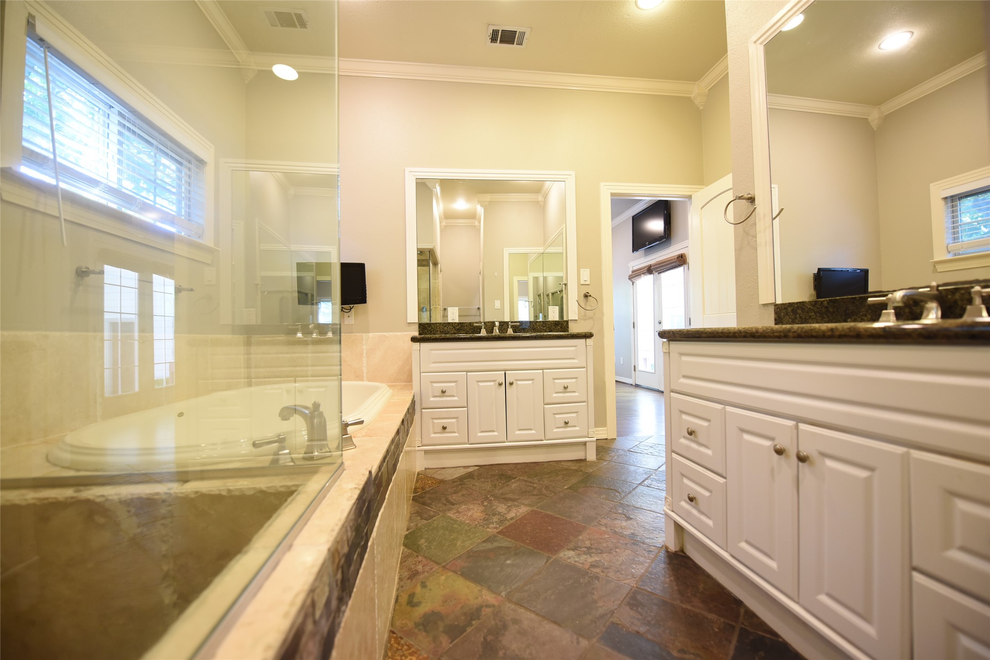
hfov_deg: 104.2
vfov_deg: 81.2
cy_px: 330
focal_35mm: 14
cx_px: 495
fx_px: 385
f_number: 2.8
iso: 1000
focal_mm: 14
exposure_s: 1/60
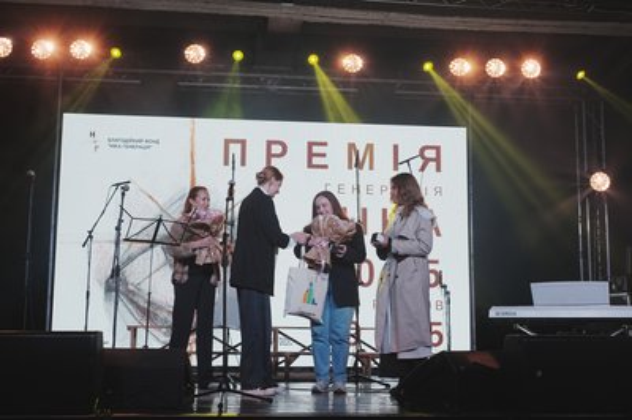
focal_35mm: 47
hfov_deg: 41.9
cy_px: 210
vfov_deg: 28.6
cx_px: 316
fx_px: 824
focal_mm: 47
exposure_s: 1/250
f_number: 5.6
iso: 400
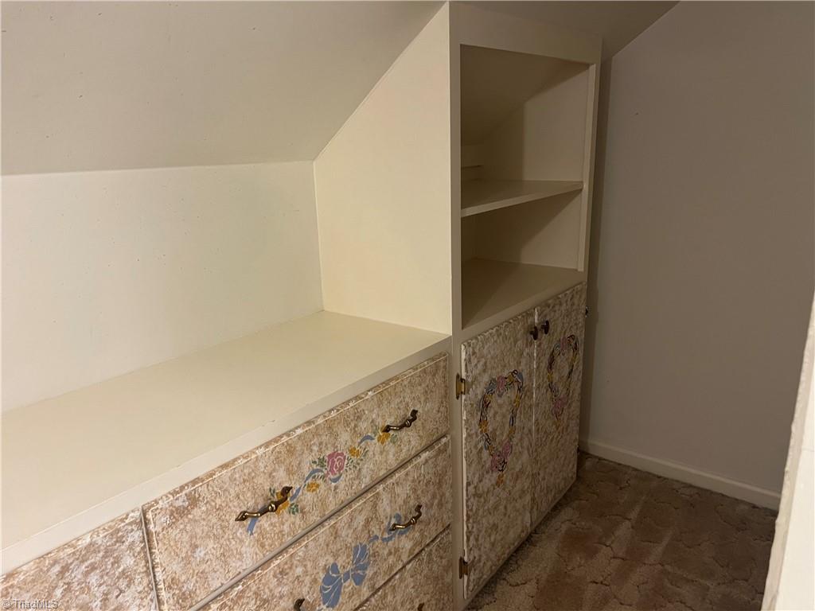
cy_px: 306
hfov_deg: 67.3
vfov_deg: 53.1
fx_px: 612
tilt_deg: -17.1
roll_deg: +1.6
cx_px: 408
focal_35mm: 26
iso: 160
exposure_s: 1/60
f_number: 1.5
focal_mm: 5.7
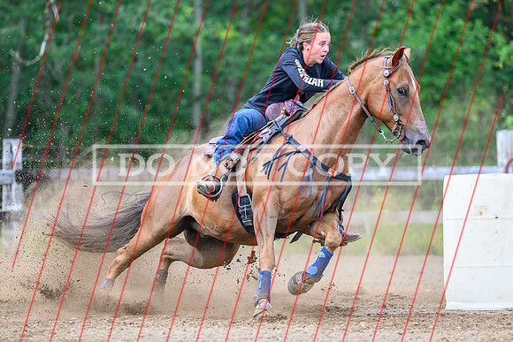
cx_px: 233
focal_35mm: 224
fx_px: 3187
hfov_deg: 9.2
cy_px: 176
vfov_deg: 6.1
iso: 1400
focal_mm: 160
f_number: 2.8
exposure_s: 1/1600
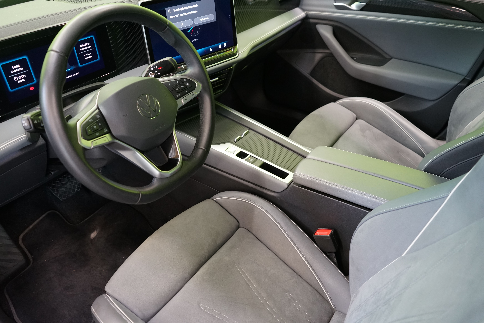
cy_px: 162
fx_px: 376
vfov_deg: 46.4
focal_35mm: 28
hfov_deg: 65.5
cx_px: 242
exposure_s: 1/20
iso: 2000
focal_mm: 28
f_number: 5
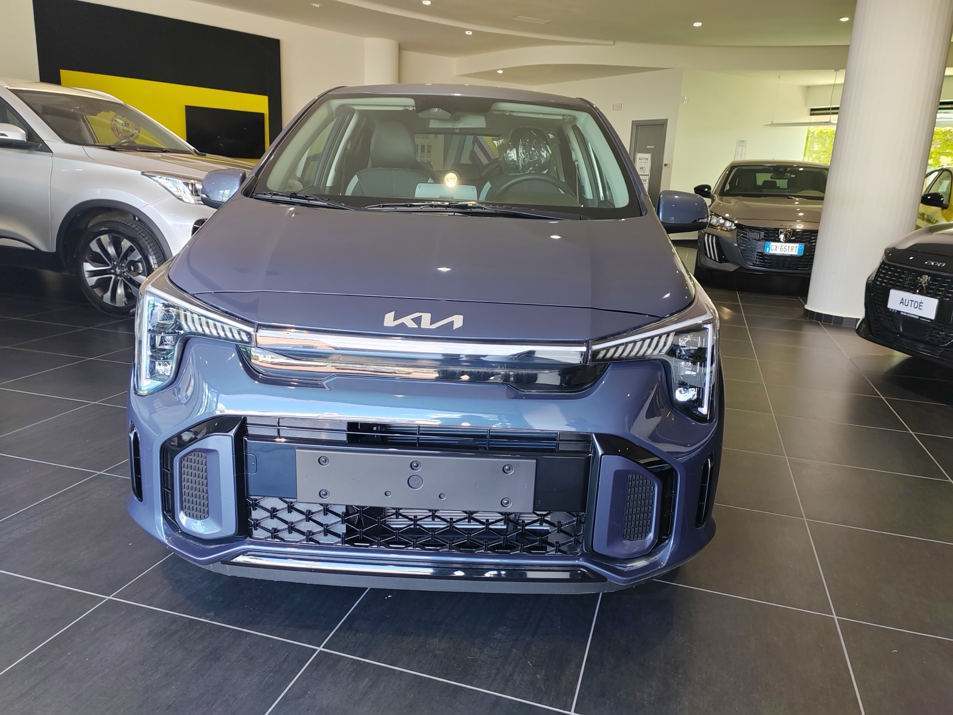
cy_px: 358
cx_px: 476
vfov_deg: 51.4
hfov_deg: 65.3
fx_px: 743
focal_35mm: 27
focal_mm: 5.52
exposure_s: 1/100
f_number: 1.9
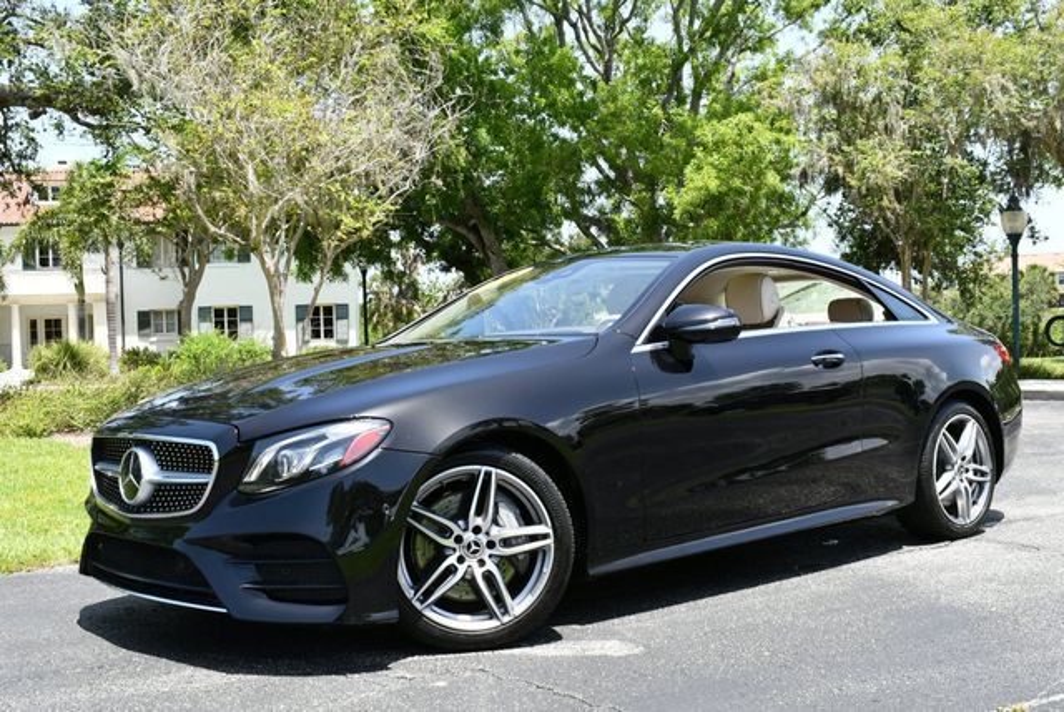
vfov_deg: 30.6
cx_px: 532
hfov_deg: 44.5
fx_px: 1302
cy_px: 356
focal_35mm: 44
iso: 200
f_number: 7.1
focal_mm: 22
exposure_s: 1/250
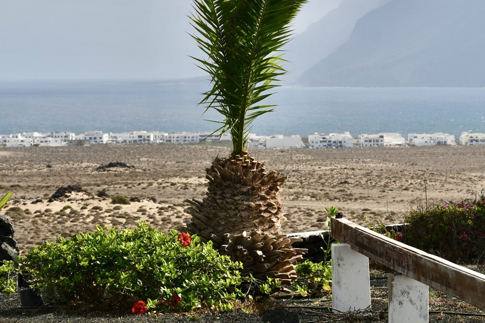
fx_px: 2789
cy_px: 43
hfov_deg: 9.9
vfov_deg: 6.6
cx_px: 476
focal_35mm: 207
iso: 125
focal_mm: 70
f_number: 8
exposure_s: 1/500
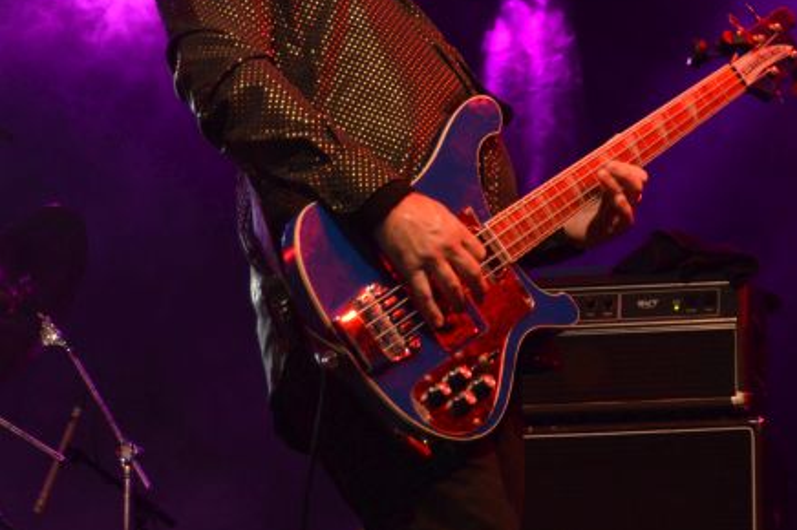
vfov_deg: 7.6
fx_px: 3958
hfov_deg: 11.5
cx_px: 642
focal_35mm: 179
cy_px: 49
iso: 720
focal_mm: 65
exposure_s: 1/125
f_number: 5
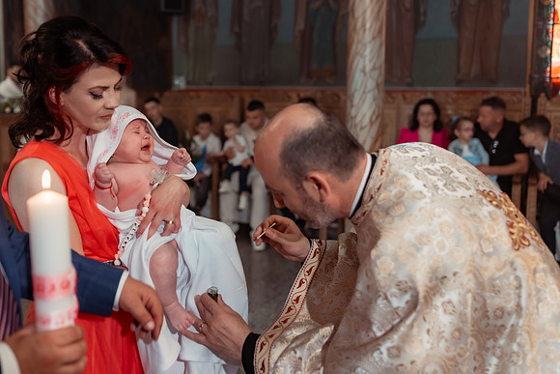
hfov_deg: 48.2
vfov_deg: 33.3
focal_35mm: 40
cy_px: 172
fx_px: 624
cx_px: 239
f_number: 2.5
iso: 1600
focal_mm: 35
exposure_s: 1/200
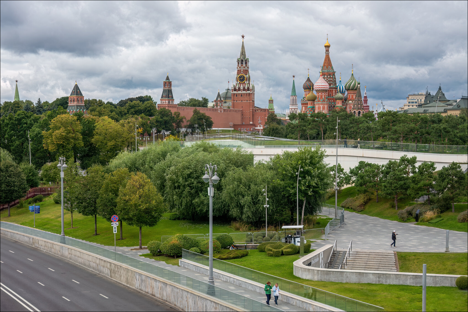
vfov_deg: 23.4
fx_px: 754
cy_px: 156
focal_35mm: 58
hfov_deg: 34.5
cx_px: 234
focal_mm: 58
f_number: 8
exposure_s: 1/160
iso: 100
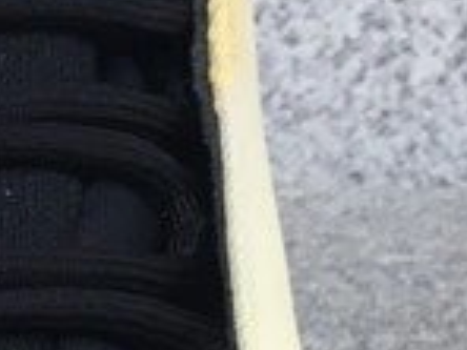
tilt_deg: -27.0
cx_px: -517
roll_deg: -2.4
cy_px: 768
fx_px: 2550
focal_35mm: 189
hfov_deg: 9.6
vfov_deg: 7.5
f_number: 2.4
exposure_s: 1/220
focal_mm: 3.3
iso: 25
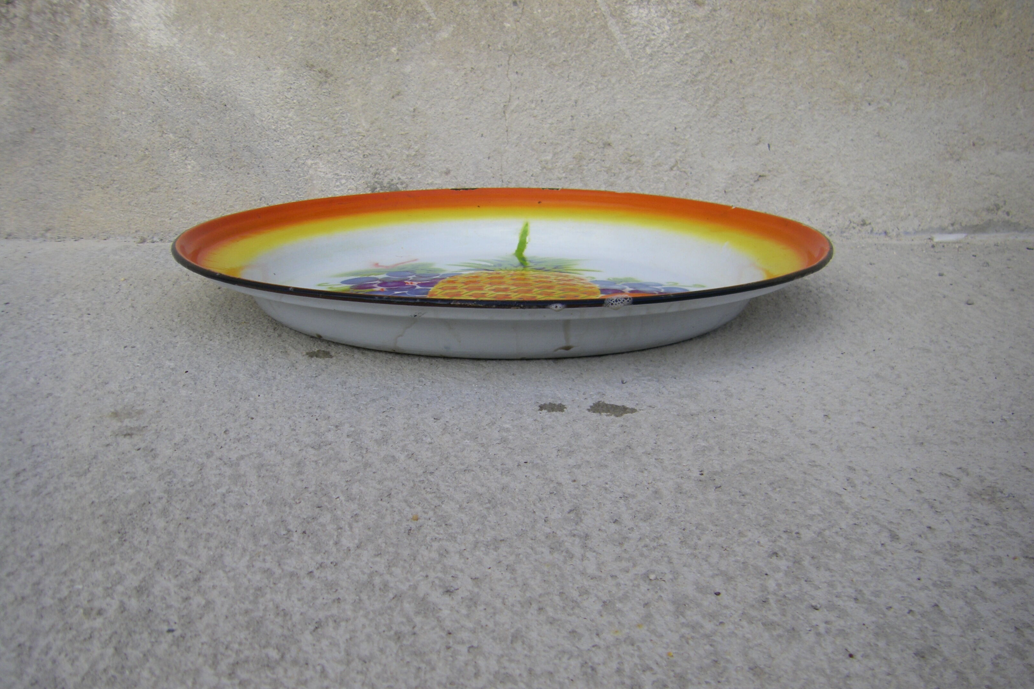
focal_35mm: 40
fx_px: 1149
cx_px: 521
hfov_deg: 48.5
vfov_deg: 33.4
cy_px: 374
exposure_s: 1/160
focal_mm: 6.3
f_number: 3.5
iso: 64
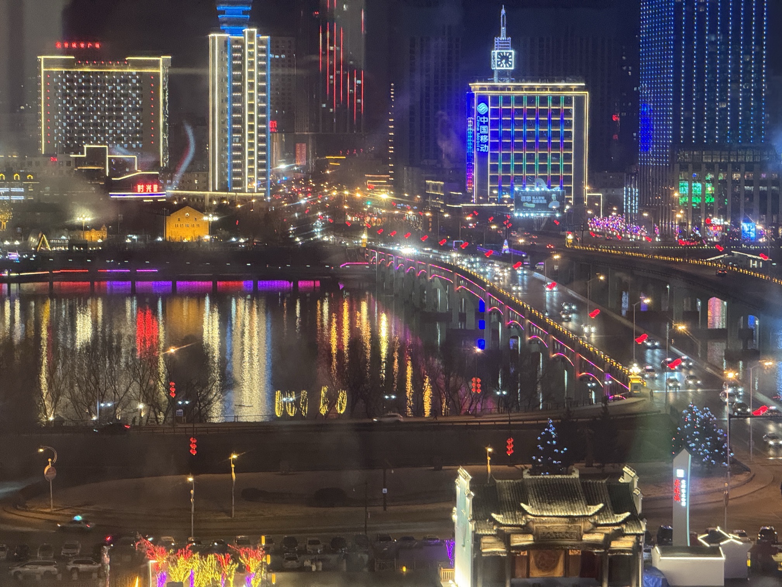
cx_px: 391
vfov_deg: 12.3
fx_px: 2711
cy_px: 294
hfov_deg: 16.4
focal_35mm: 120
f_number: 2.8
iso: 640
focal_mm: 15.66
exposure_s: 1/33
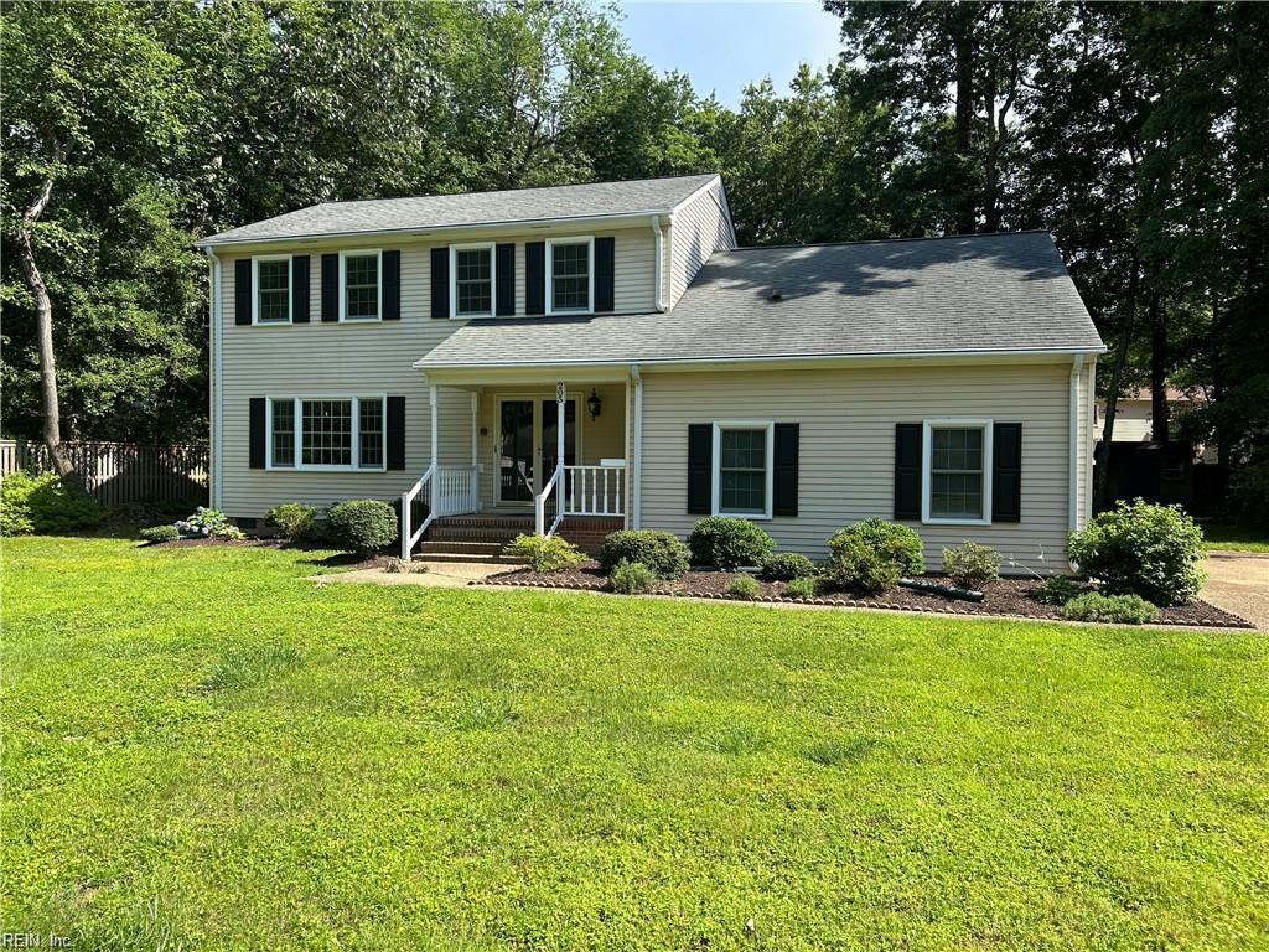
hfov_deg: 67.3
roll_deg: -1.4
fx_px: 953
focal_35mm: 26
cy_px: 476
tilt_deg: -1.9
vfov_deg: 53.1
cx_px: 634
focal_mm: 5.7
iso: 50
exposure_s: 1/1808
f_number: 1.5
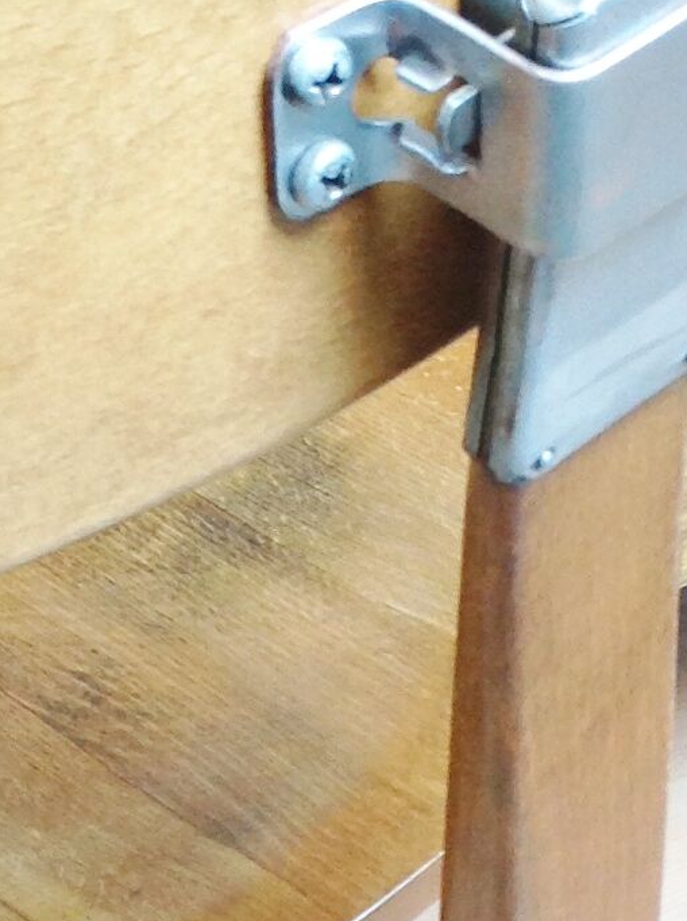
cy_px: 882
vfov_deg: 14.7
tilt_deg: -41.2
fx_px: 3530
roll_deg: +15.8
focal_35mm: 133
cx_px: 202
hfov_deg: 11.1
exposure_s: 1/15
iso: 80
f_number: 2.4
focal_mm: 4.28
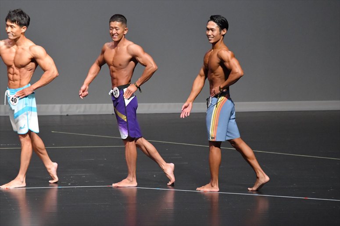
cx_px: 170
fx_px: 2974
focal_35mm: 315
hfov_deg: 6.5
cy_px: 113
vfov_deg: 4.4
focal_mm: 210
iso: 10000
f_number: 5.6
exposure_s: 1/400
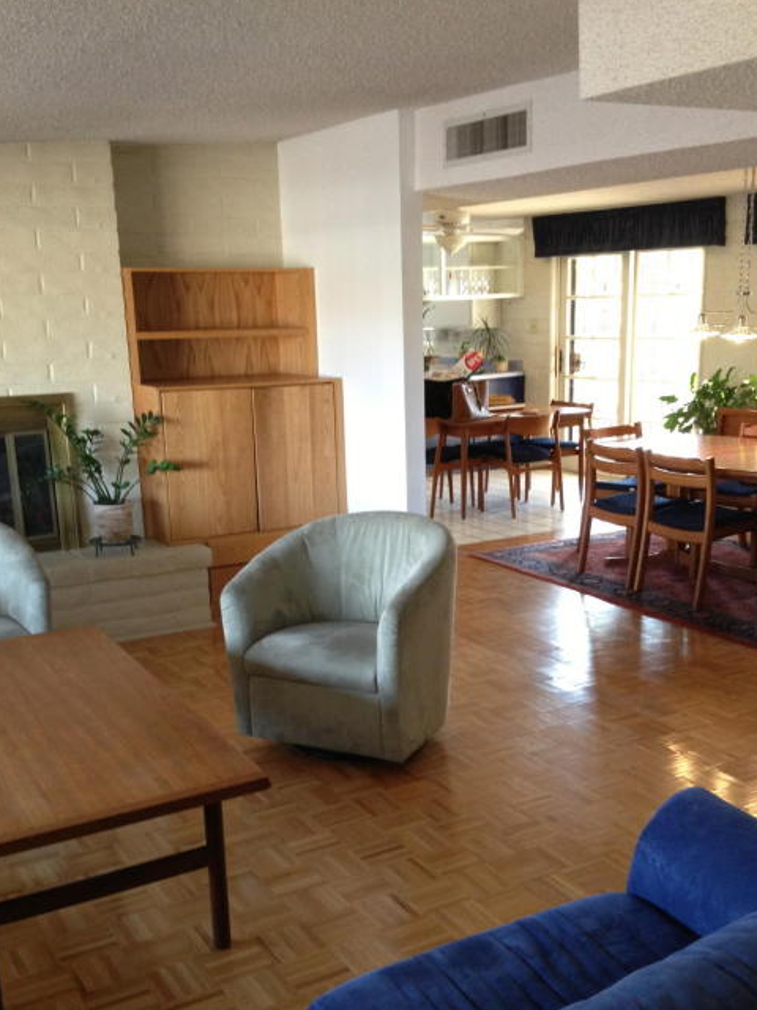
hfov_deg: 34.3
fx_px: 1225
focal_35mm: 42
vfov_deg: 44.6
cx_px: 397
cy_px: 598
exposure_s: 1/20
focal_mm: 4.28
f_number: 2.4
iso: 160
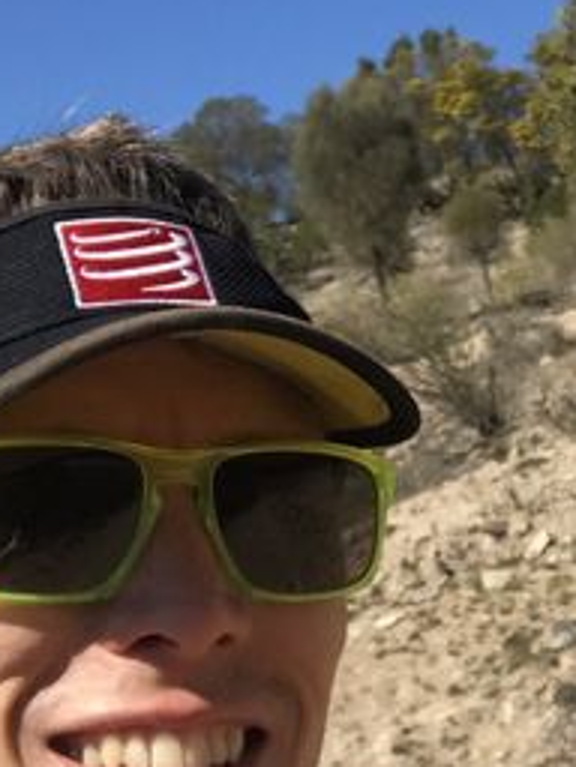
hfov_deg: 14.6
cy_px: 557
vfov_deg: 19.5
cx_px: 530
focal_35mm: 100
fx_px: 2219
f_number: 2.2
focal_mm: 2.87
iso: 25
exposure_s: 1/1115
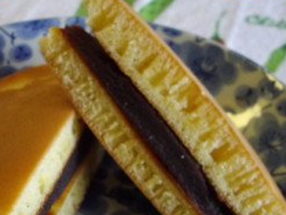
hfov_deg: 32.6
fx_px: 487
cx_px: 111
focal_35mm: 59
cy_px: 153
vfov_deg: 24.6
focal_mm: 5.8
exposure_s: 1/50
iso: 381
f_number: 3.5
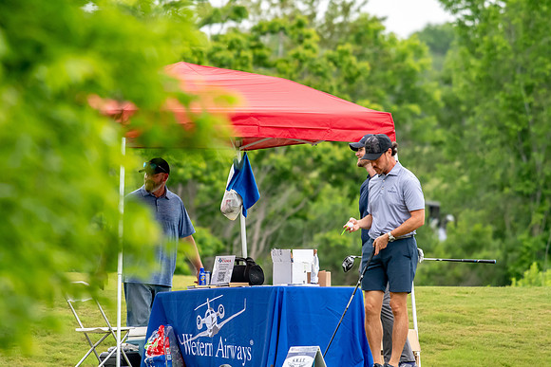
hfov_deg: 3.7
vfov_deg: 2.5
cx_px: 276
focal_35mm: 555
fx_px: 8496
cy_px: 184
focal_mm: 370
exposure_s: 1/2000
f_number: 5.6
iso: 1600
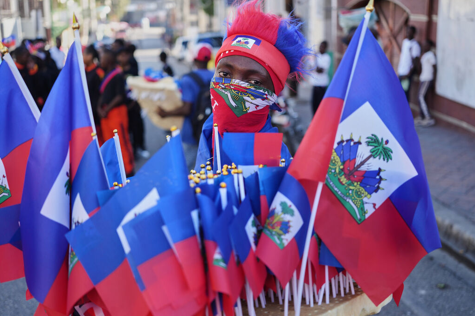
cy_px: 166
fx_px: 699
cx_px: 236
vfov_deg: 25.5
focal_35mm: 53
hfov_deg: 37.5
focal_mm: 50
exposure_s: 1/320
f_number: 2.8
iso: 160
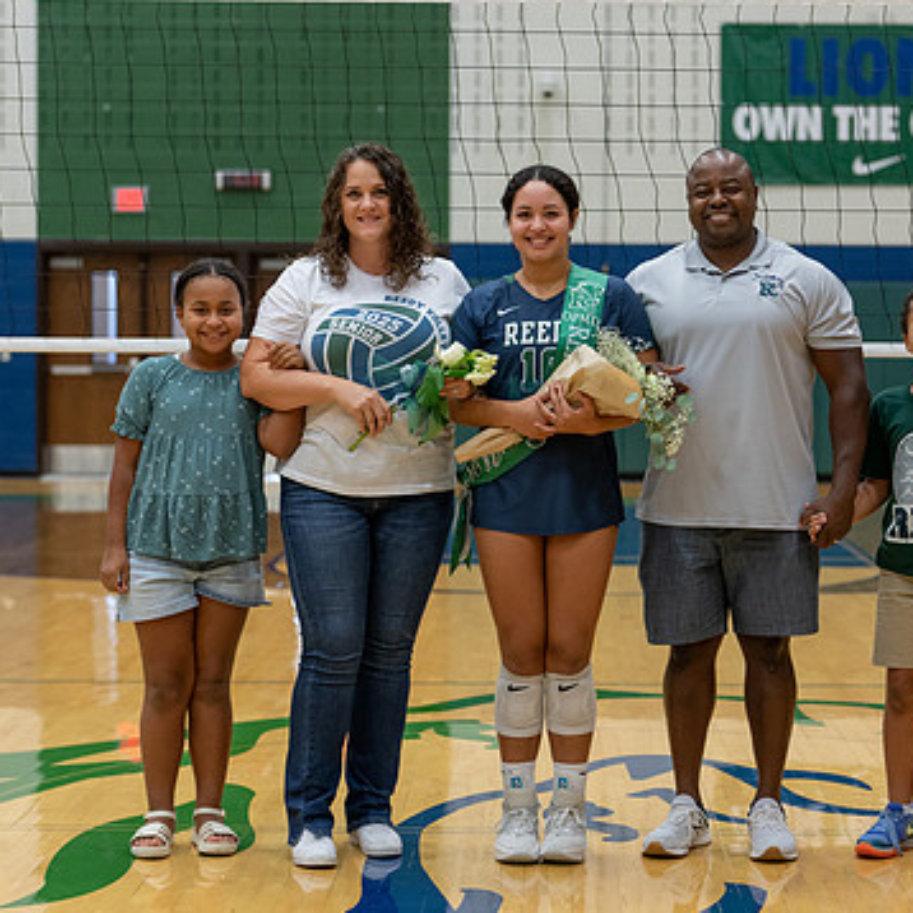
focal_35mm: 90
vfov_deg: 19.3
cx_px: 562
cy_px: 439
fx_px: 2686
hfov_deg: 19.3
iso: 800
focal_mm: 50
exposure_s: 1/320
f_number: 1.8
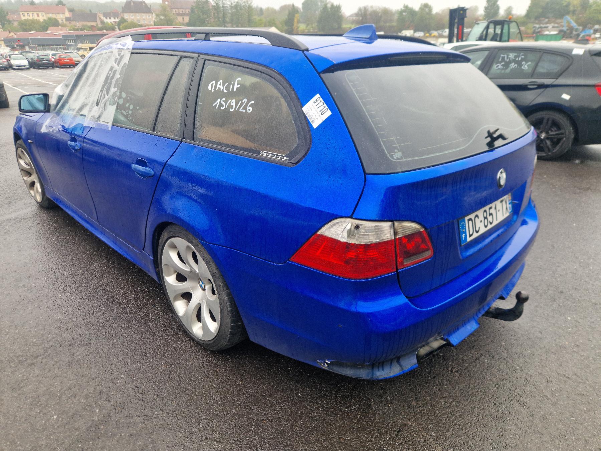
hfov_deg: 73.9
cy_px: 226
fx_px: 399
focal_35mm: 23
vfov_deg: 58.9
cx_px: 300
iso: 50
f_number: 1.8
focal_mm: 5.4
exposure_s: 1/100
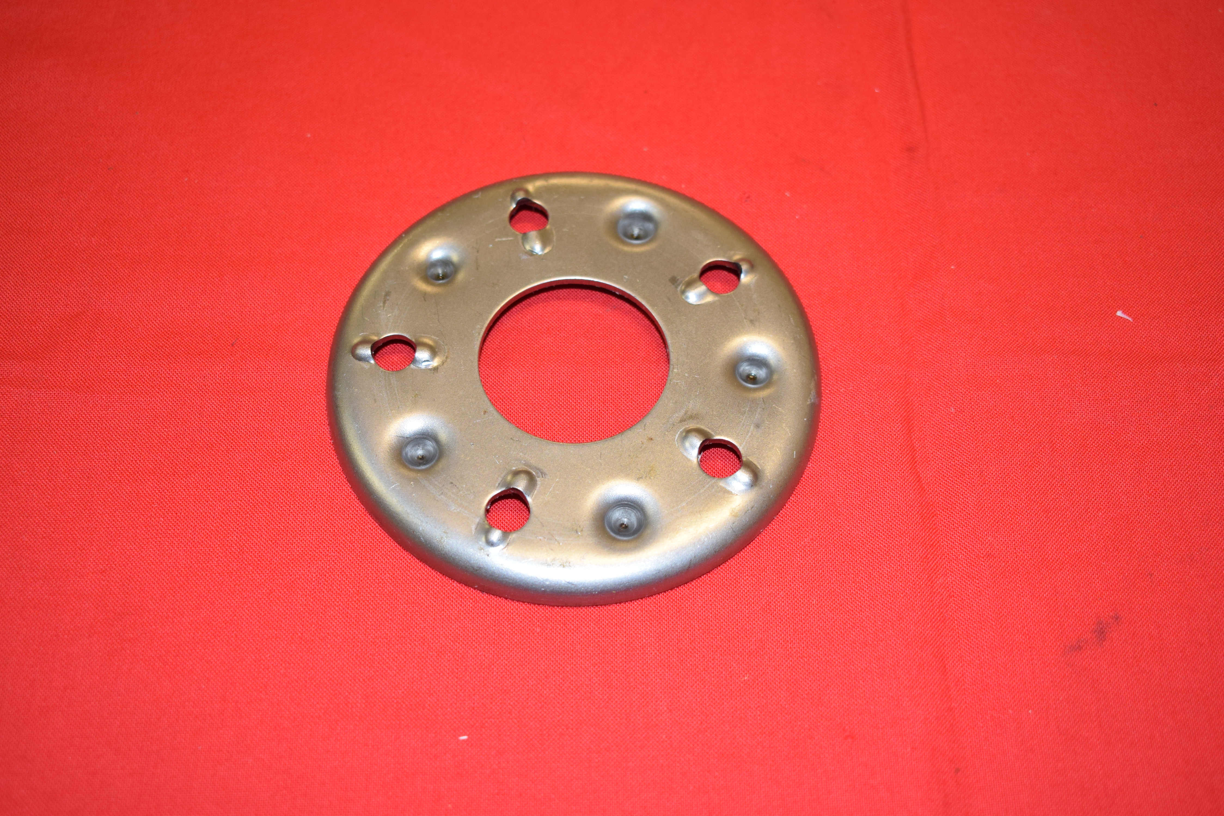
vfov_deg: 29.9
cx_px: 612
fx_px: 1530
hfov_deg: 43.6
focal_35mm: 45
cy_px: 408
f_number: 5
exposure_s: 1/100
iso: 800
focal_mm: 30
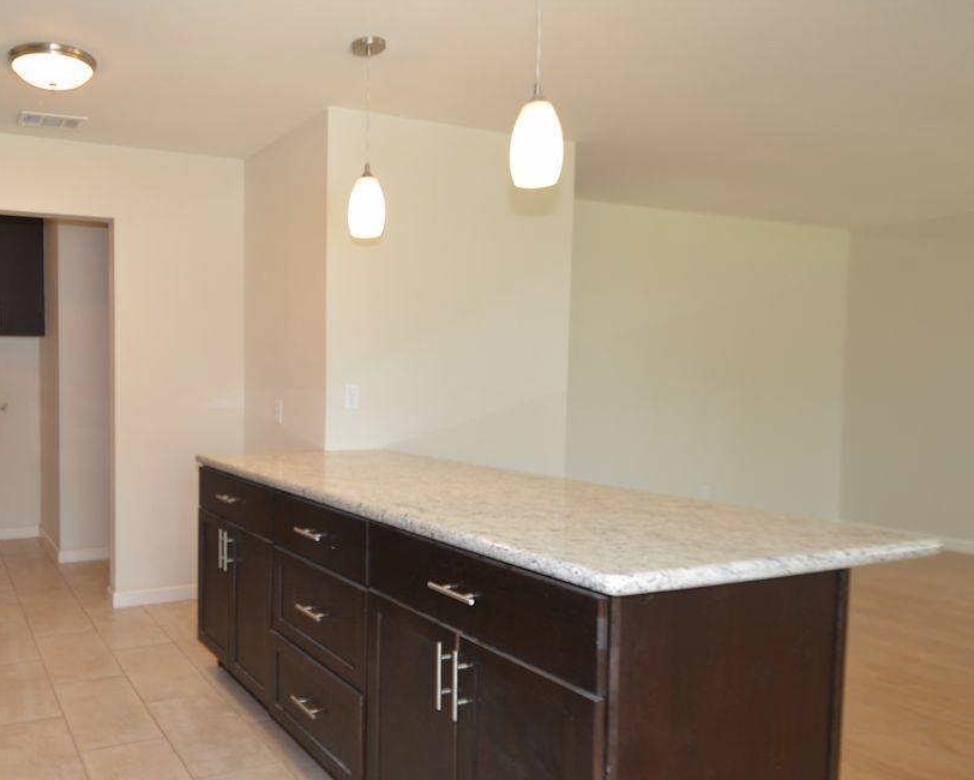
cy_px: 401
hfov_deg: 61.7
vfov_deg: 54.9
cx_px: 224
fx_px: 750
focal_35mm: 26
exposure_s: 1/60
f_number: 4
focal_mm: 10
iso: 220
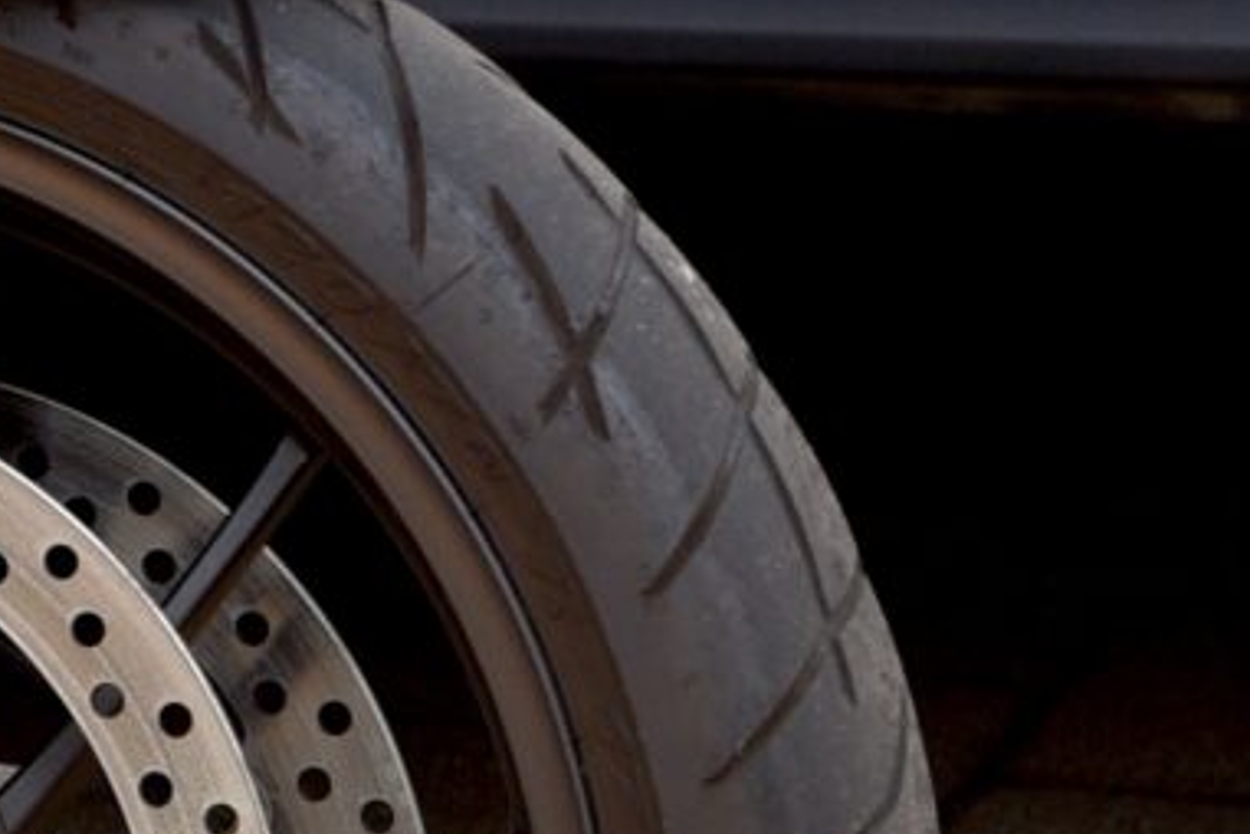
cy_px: -619
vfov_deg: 3.7
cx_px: -2408
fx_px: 12846
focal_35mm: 370
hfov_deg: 5.3
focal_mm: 55
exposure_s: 1/160
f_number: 6.3
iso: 200
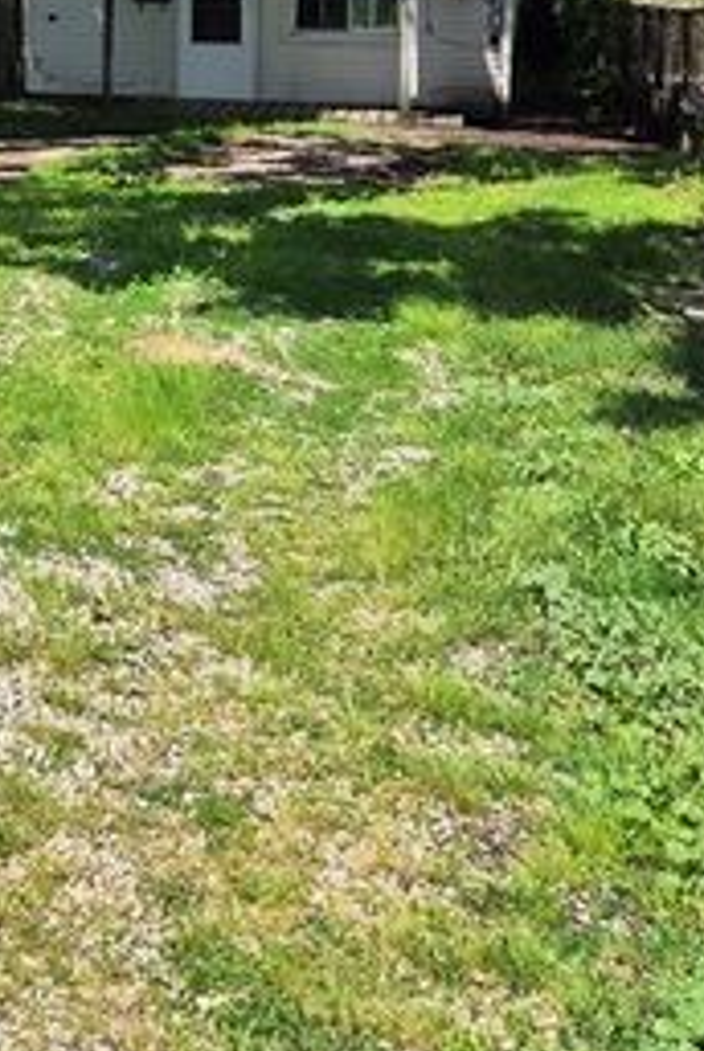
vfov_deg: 30.6
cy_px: 59
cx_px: -106
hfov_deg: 20.7
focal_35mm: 62
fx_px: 1814
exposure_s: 1/1448
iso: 25
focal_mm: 5.4
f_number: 1.8
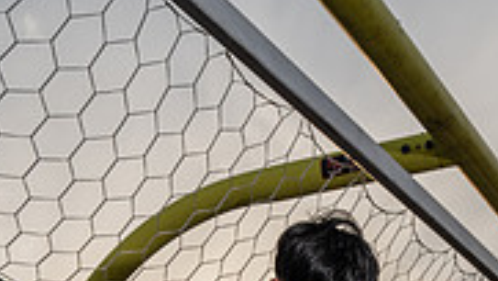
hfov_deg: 23.4
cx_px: 308
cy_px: 612
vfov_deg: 11.6
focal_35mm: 91
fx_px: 1202
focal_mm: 35
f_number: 8
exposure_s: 1/250
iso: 100
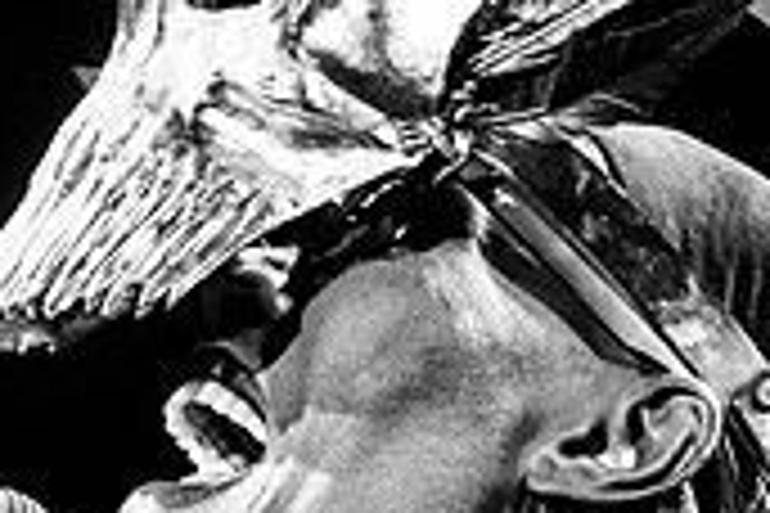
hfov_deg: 1.5
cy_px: 218
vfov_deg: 1.0
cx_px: 652
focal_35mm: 1405
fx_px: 30049
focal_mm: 200
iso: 3200
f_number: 3.5
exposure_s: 1/400
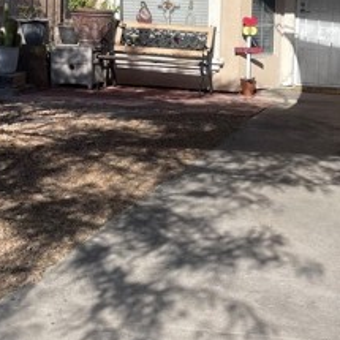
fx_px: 878
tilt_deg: -6.6
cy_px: 82
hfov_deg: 21.6
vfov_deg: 21.7
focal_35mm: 79
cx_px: 283
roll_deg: -2.6
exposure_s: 1/3448
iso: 32
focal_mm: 5.1
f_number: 1.6
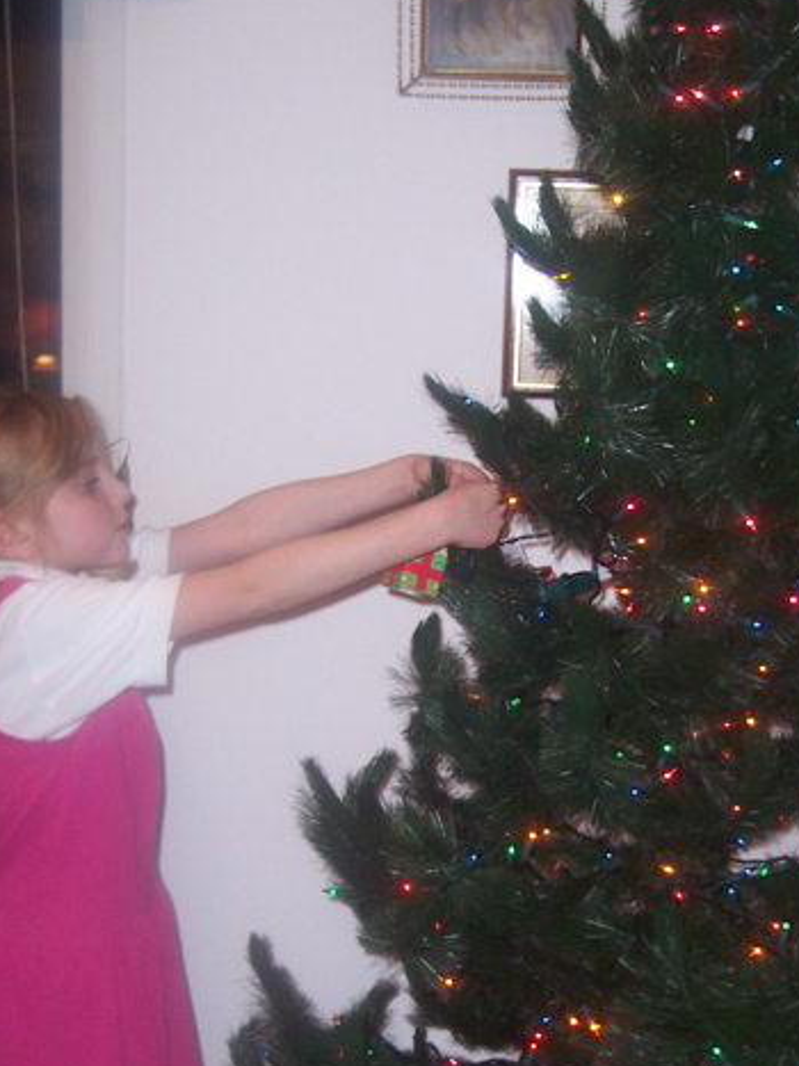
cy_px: 659
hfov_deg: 22.6
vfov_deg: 29.7
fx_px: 2001
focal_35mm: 65
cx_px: 419
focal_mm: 8
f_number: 2.8
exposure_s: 1/30
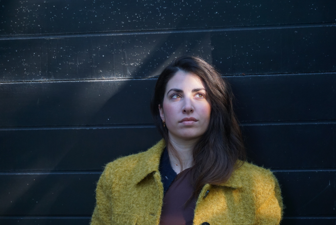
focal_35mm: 75
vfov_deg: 18.2
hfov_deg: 27.0
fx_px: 700
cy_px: 112
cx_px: 168
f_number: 5.6
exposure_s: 1/160
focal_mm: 50
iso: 640
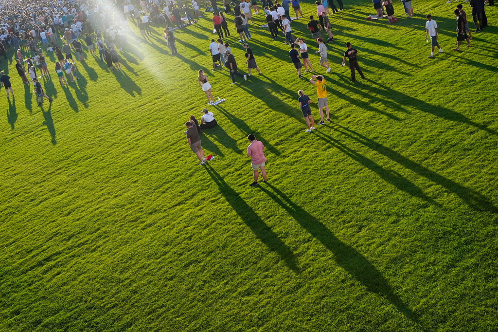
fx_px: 788
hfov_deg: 35.1
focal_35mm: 57
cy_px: 166
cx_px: 249
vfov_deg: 23.8
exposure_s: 1/2000
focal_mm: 57
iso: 2500
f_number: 8
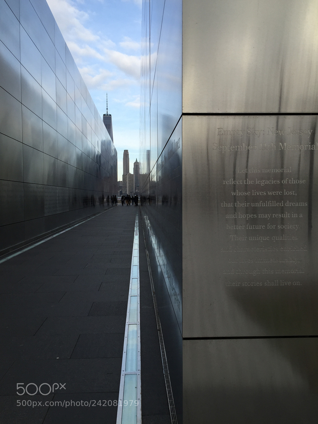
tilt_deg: -2.5
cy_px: 212
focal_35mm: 29
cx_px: 159
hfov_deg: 48.2
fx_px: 355
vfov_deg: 61.7
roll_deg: +0.1
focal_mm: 4.15
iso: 32
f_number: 2.2
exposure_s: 1/618
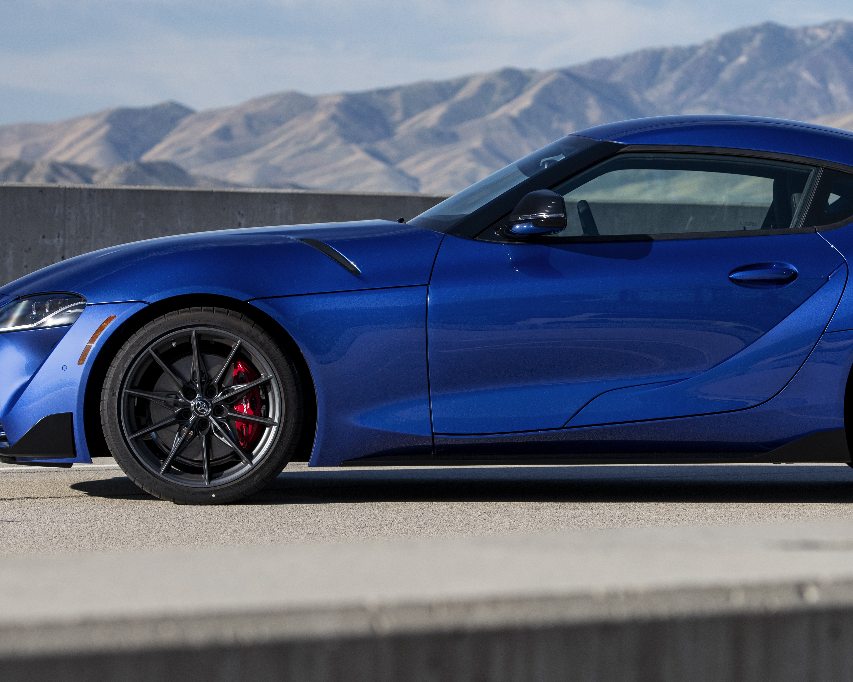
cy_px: 243
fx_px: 4569
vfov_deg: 8.5
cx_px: 587
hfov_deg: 10.7
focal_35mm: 181
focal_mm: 95
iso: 160
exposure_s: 1/320
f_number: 5
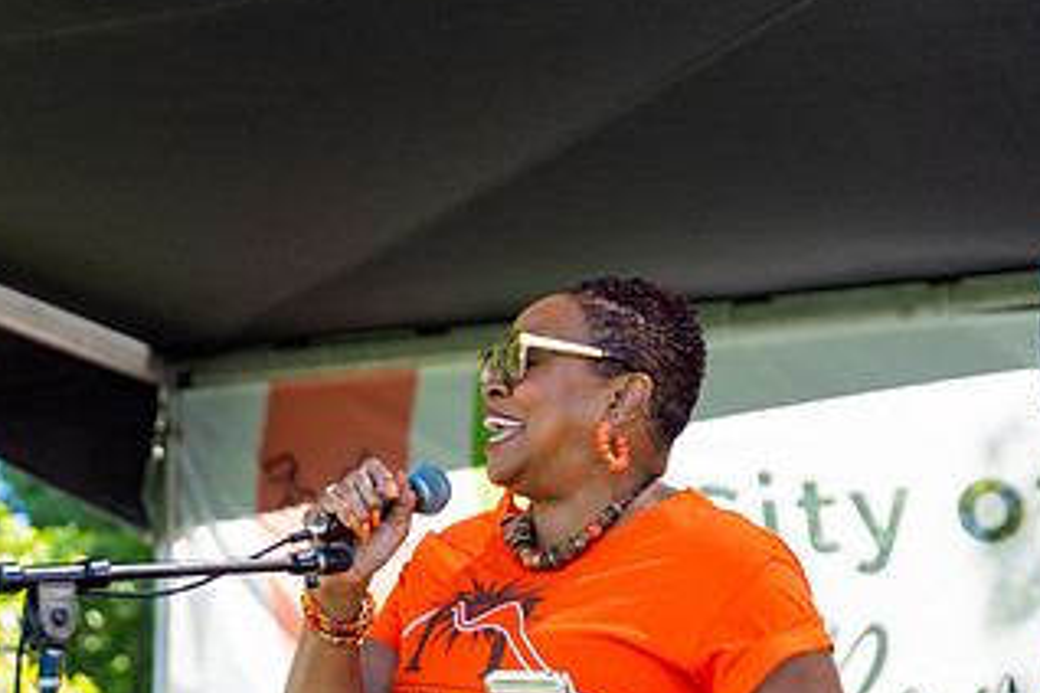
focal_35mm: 113
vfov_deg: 12.1
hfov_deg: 18.1
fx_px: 3264
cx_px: 458
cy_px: 531
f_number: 2.8
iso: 160
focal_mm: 62
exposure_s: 1/2500
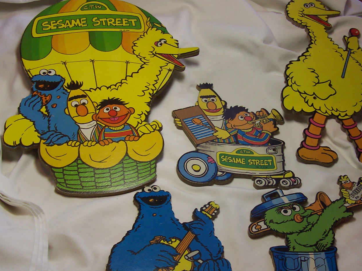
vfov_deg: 29.6
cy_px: 172
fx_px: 513
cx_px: 219
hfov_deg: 38.7
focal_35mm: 49
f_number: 2.8
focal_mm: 5.6
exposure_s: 1/60
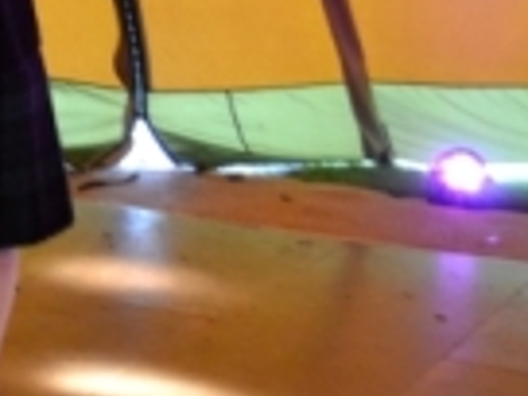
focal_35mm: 119
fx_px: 1815
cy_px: 14
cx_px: -299
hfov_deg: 15.1
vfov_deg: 12.3
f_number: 4
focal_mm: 22
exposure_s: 1/15
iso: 1600
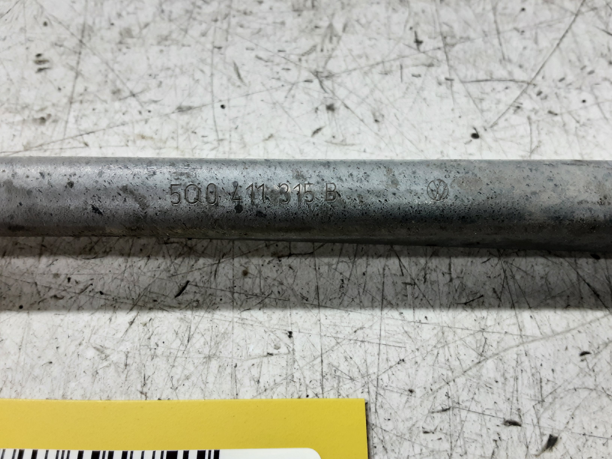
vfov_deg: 51.4
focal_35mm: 27
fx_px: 477
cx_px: 306
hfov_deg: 65.3
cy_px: 230
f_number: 1.9
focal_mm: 2.91
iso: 125
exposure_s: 1/50
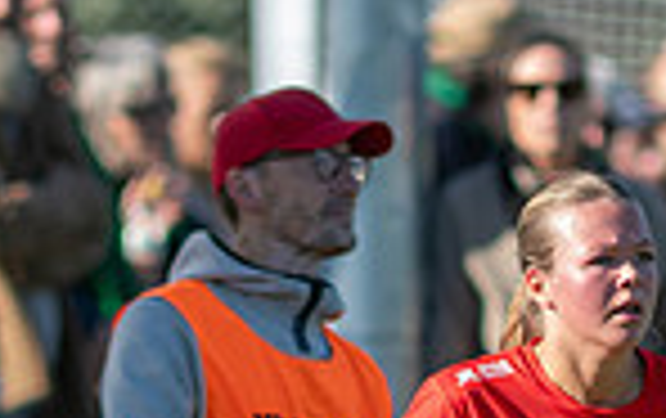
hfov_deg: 1.2
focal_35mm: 1795
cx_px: 504
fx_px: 32630
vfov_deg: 0.7
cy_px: 708
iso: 280
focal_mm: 300
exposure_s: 1/2000
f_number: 3.2
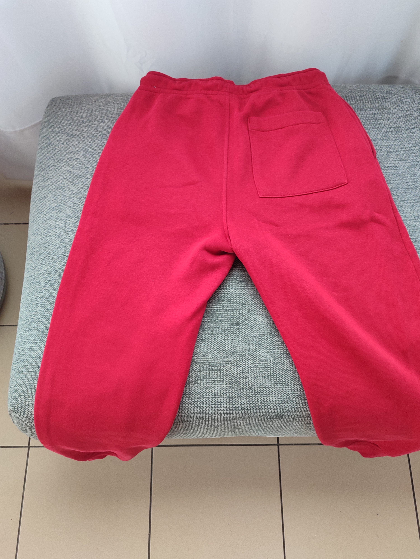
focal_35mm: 25
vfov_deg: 69.4
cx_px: 210
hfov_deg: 54.9
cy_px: 280
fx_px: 404
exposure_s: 1/50
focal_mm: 5.95
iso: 749
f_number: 1.89
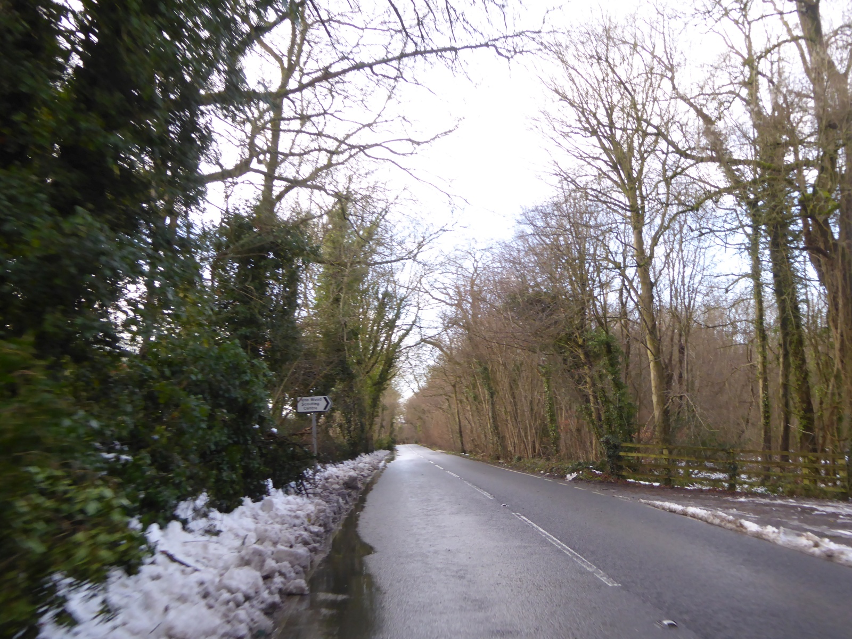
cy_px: 320
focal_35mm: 36
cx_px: 426
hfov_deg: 51.4
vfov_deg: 39.7
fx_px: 886
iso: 200
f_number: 3.7
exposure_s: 1/125
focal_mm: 6.3
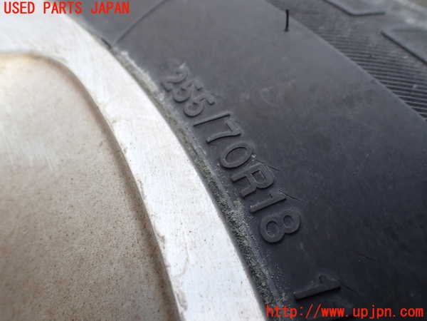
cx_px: 214
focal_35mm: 30
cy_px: 160
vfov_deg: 46.8
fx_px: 370
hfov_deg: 60.0
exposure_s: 1/500
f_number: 3.2
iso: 100
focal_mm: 5.4
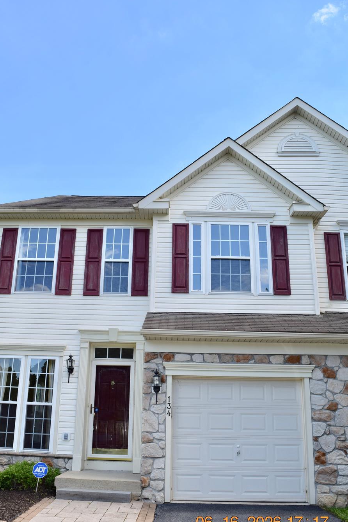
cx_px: 153
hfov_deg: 42.3
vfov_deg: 60.2
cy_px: 286
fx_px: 449
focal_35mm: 31
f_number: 6.3
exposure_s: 1/160
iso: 100
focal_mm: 18
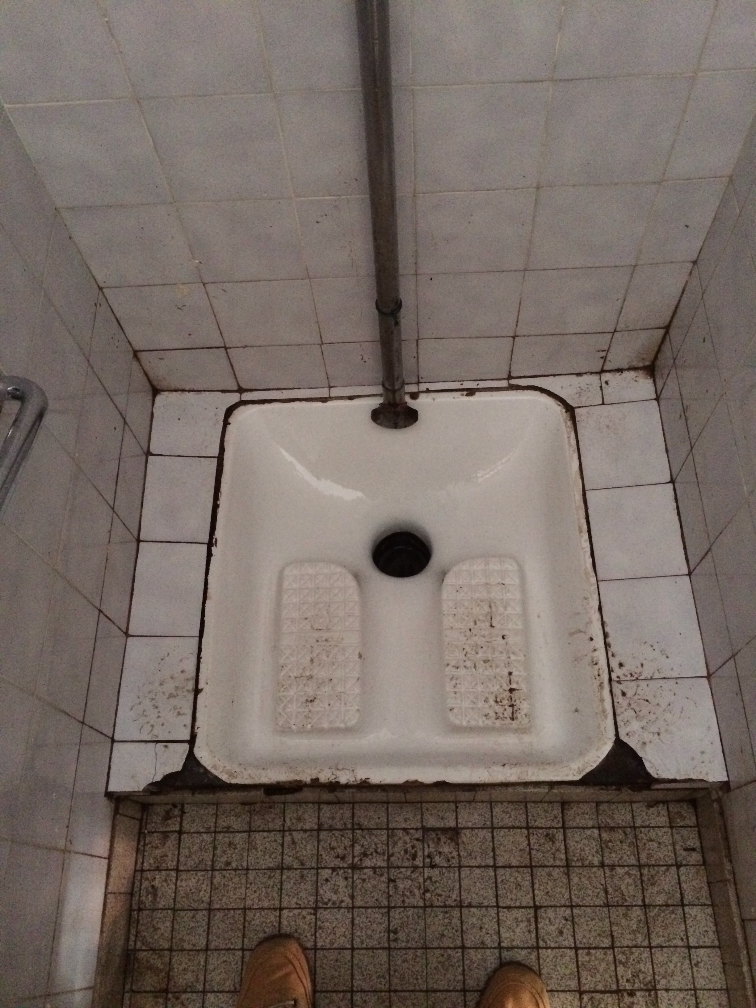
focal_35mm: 29
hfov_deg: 48.2
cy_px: 504
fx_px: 844
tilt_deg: -63.7
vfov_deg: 61.7
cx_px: 378
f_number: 2.2
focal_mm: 4.15
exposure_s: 1/15
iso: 500
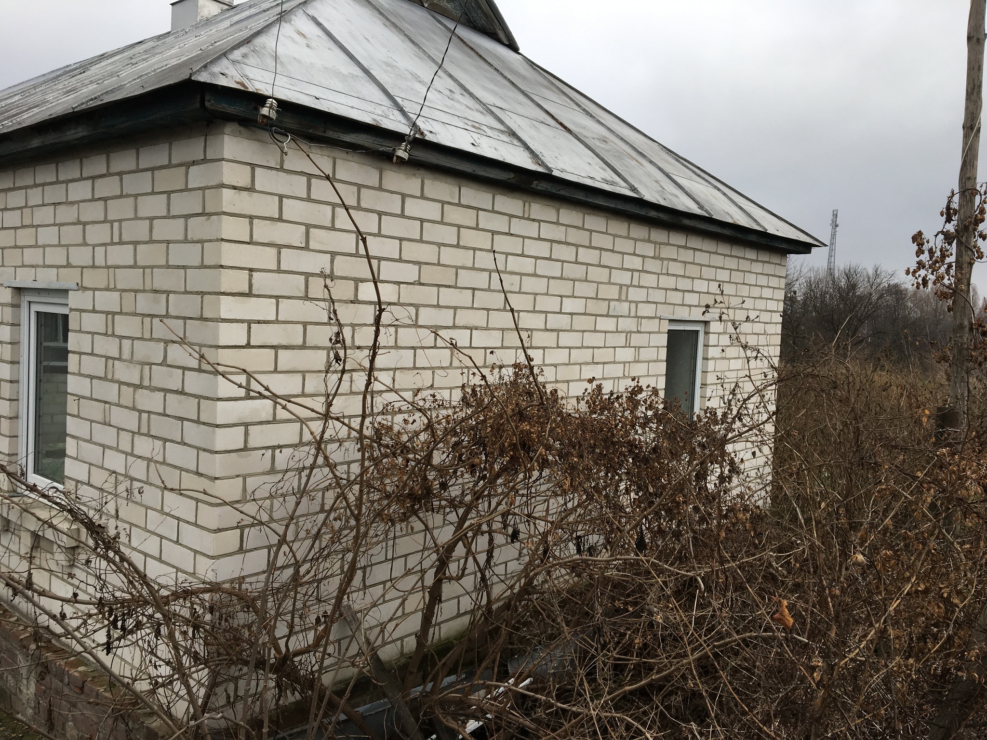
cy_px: 370
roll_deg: -2.5
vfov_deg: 48.2
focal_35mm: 29
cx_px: 494
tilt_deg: -1.2
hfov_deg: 61.7
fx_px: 827
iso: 25
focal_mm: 4.15
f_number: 2.2
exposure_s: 1/432
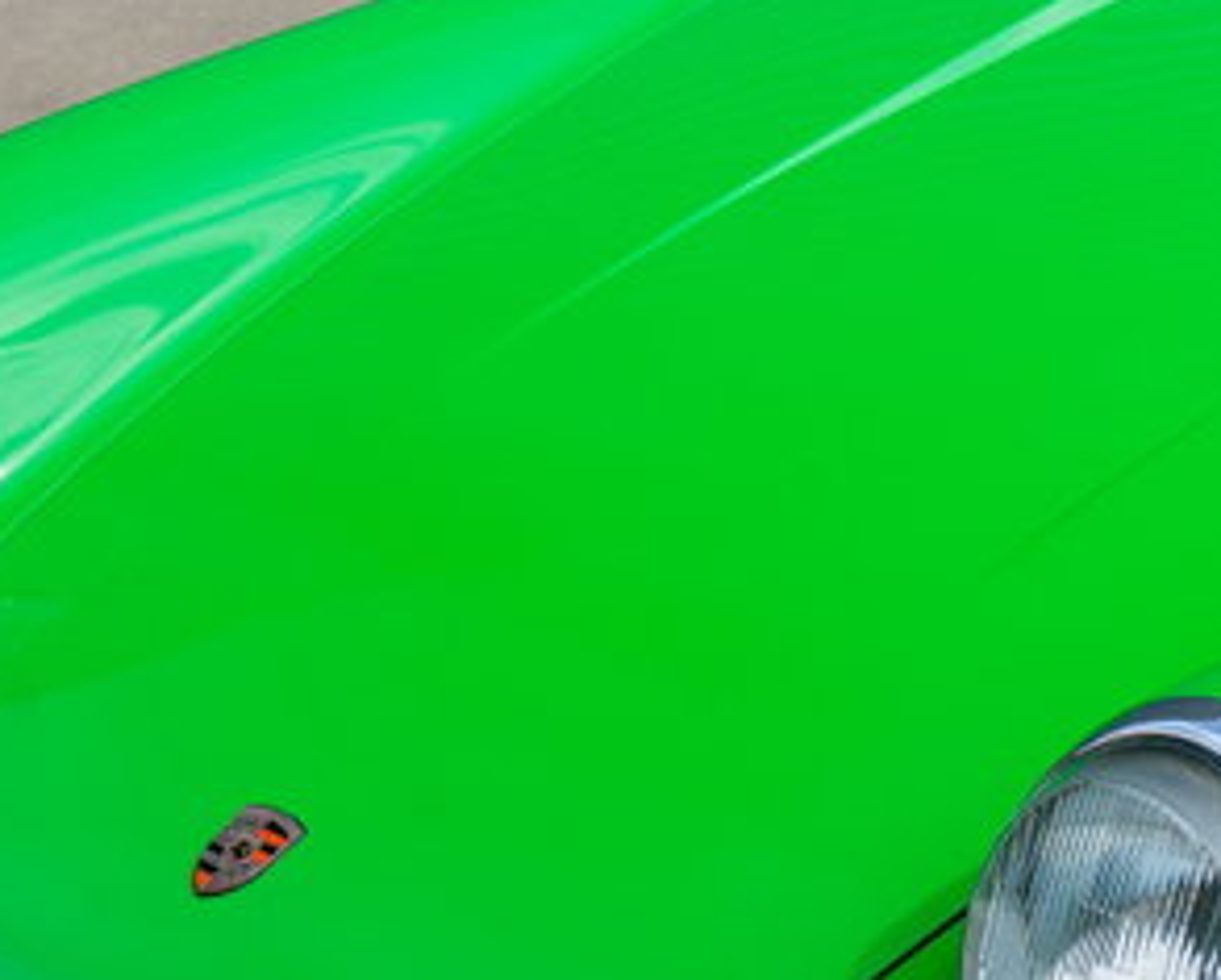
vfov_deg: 10.6
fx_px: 5245
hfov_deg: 13.2
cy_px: 917
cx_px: 1046
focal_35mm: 145
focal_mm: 59
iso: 50
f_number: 8
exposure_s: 1/60
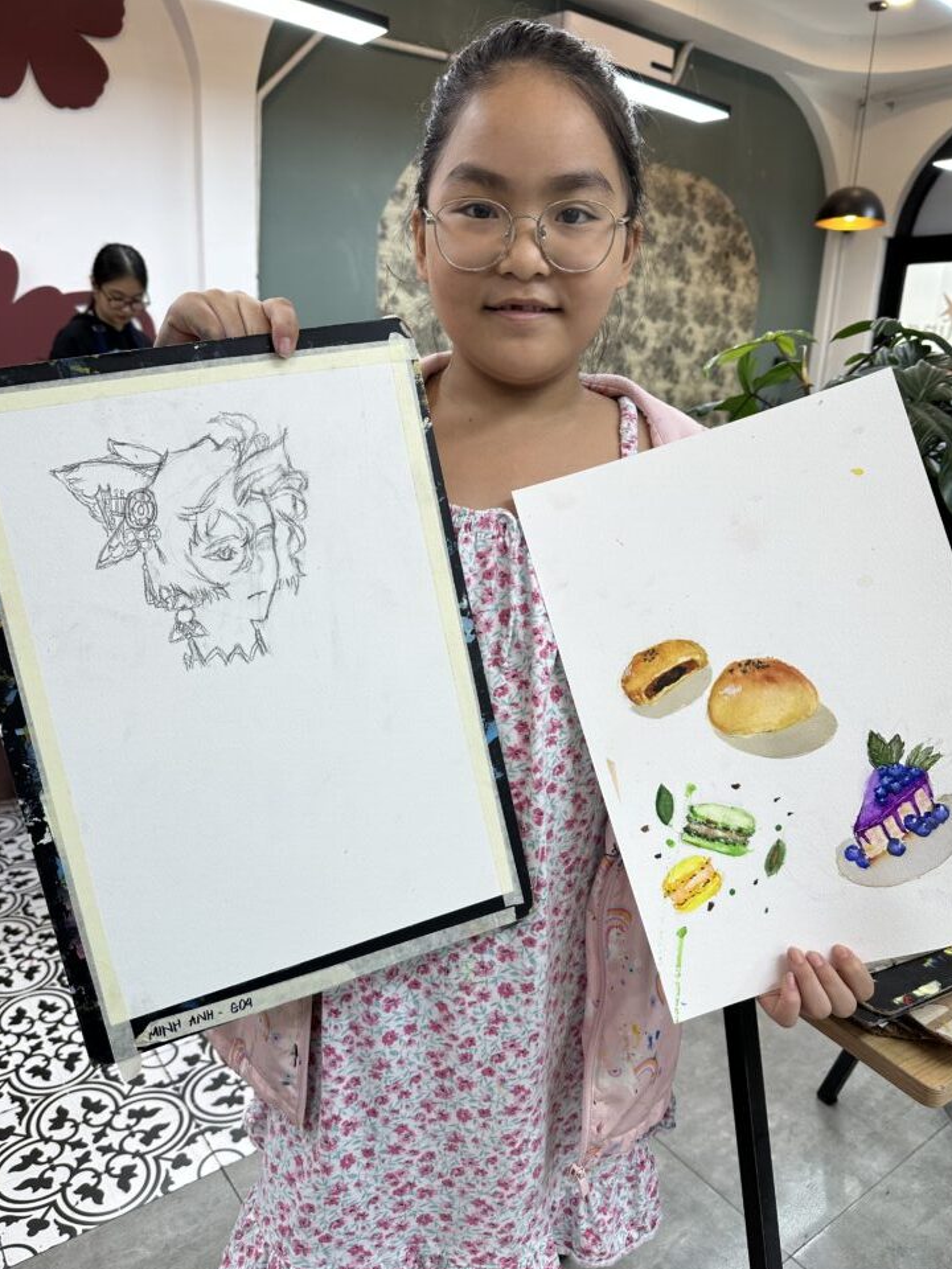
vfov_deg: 69.4
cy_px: 638
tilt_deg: -15.1
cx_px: 489
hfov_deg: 54.9
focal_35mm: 25
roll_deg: -3.4
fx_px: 917
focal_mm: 6.86
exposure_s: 1/117
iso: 64
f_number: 1.78
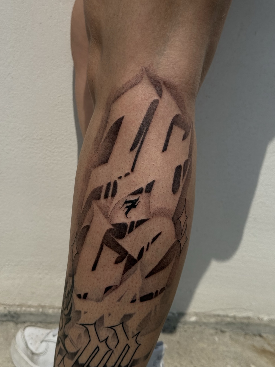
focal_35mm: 48
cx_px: 138
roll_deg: -16.5
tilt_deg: -12.7
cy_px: 184
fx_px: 508
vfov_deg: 39.7
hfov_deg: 30.3
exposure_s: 1/9901
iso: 80
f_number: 1.78
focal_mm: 6.76
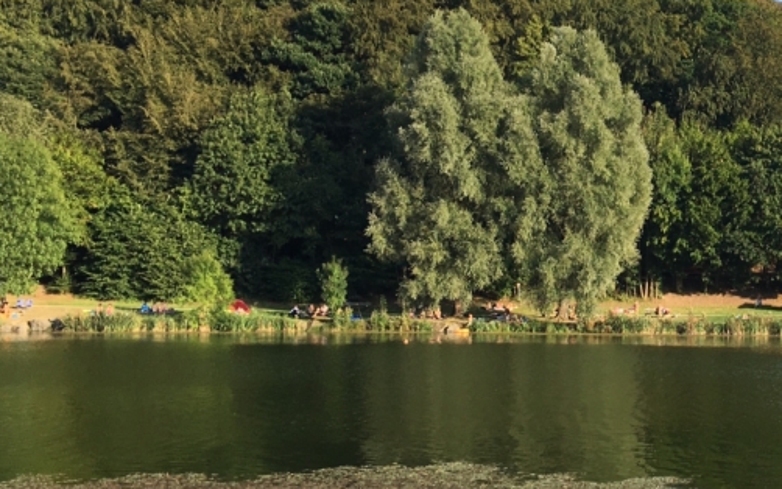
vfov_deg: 20.6
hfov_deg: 30.2
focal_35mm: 63
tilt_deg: +0.6
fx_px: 1343
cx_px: 782
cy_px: 260
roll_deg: -0.3
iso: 25
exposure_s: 1/777
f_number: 2.2
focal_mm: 4.15
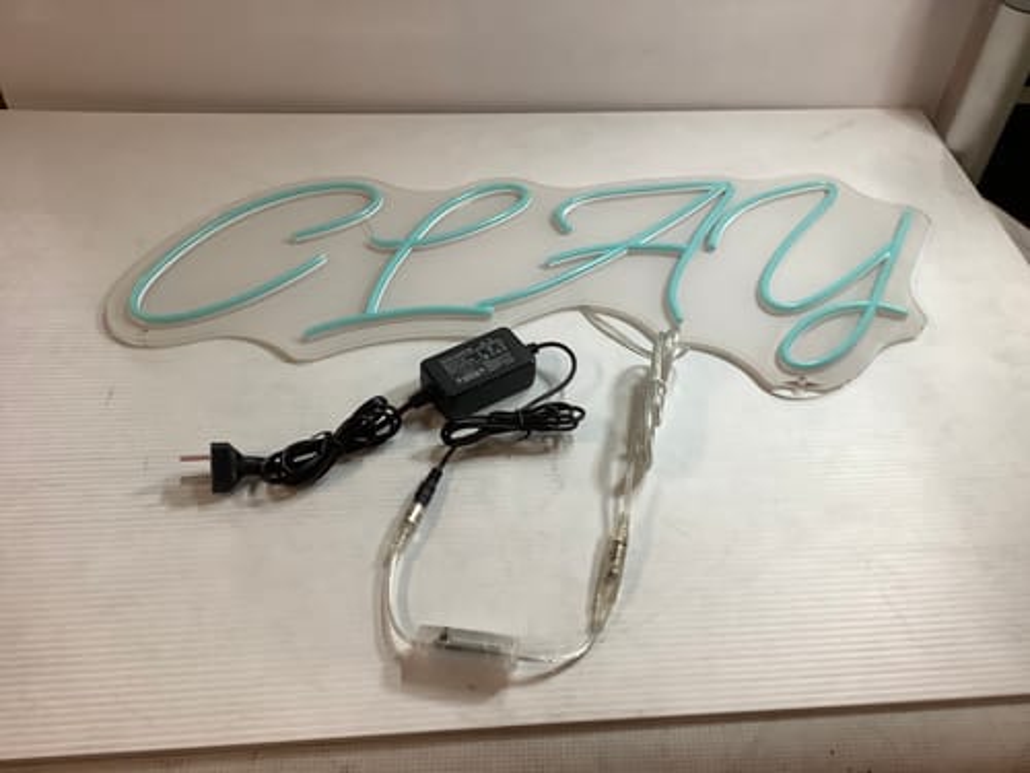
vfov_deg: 45.4
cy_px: 386
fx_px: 922
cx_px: 515
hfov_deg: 58.4
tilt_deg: -45.9
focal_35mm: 31
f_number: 2.4
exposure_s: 1/50
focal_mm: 3.3
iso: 100
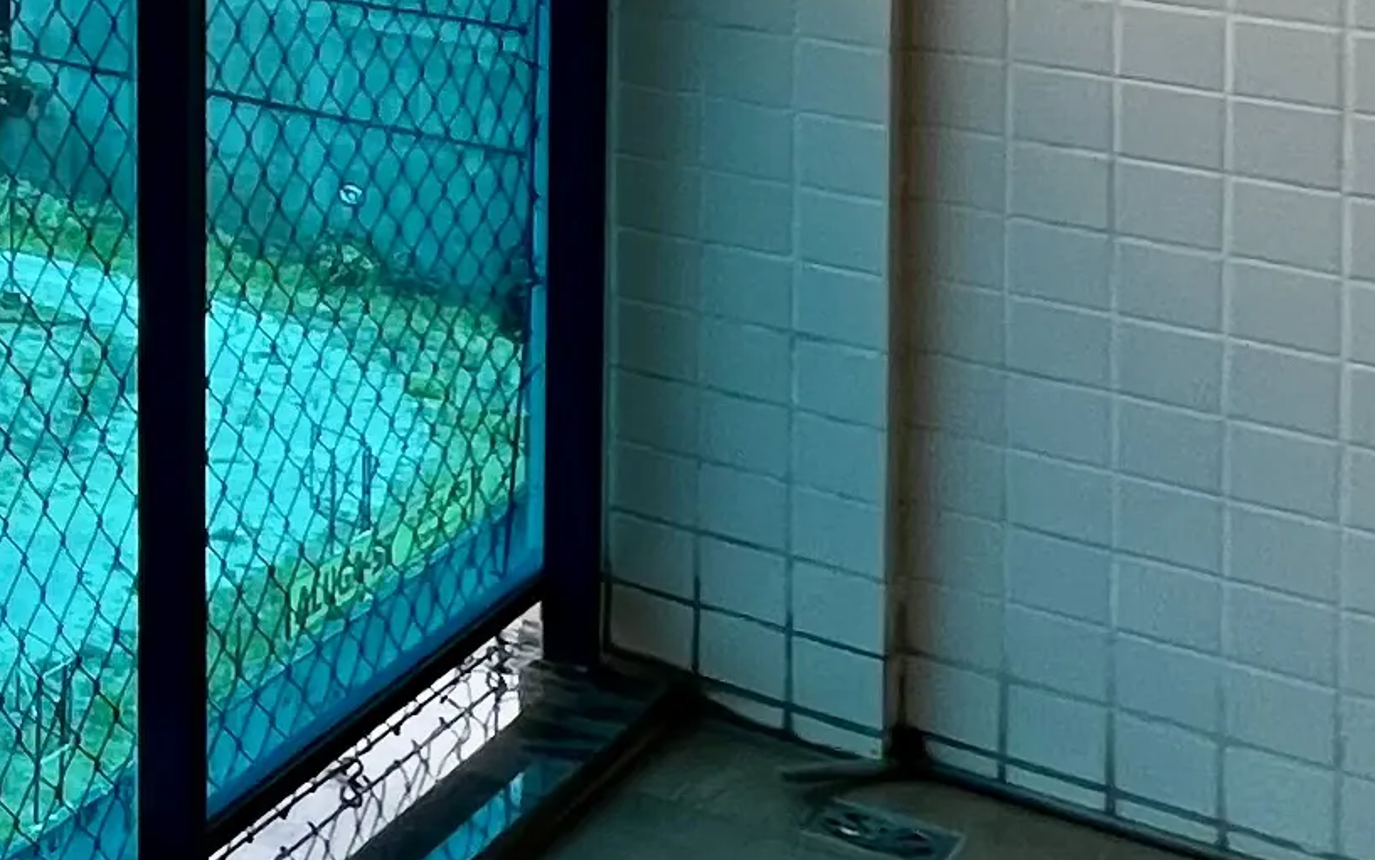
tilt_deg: -1.2
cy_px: -549
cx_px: -1501
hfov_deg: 18.0
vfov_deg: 16.8
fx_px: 2549
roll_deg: +0.7
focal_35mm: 68
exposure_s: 1/518
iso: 32
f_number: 1.8
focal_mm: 1.57
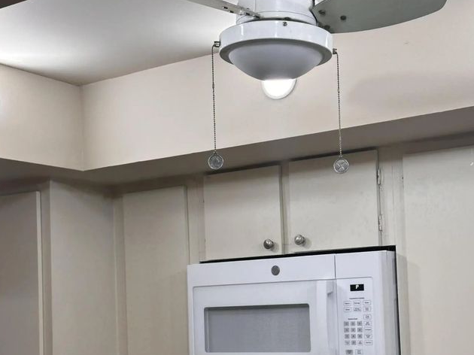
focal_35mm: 65
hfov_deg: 29.8
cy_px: 252
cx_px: 235
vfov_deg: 22.4
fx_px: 890
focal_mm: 6.86
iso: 50
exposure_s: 1/120
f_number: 1.78
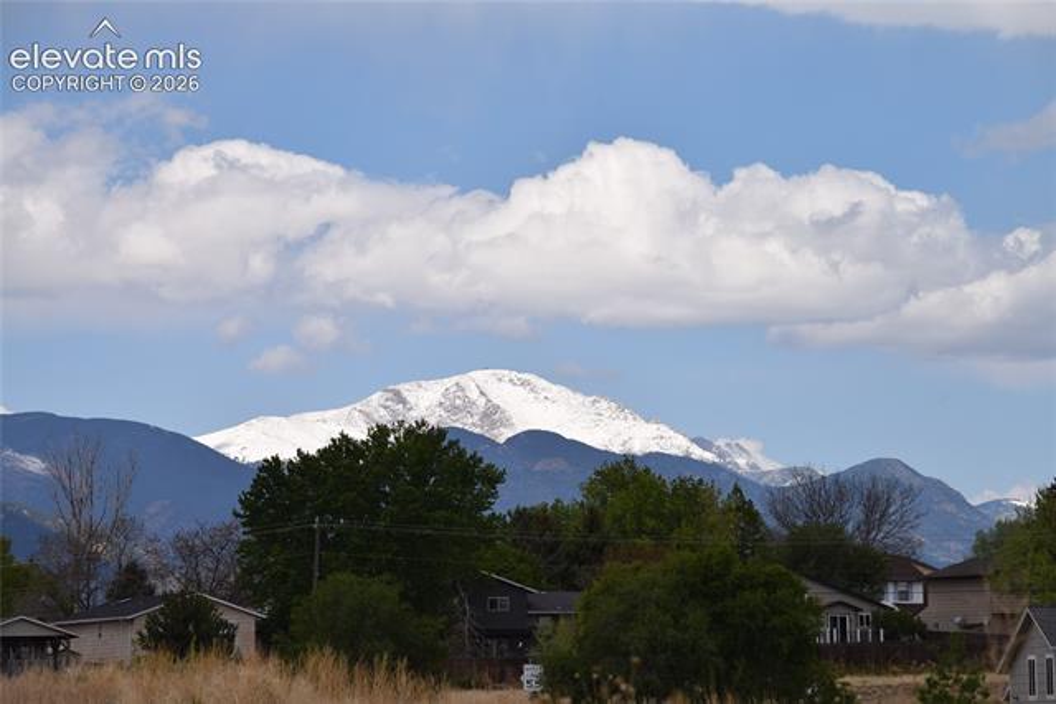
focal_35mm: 174
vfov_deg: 7.9
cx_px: 528
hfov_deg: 11.8
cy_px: 352
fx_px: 5105
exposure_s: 1/1000
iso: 200
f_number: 8
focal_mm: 116
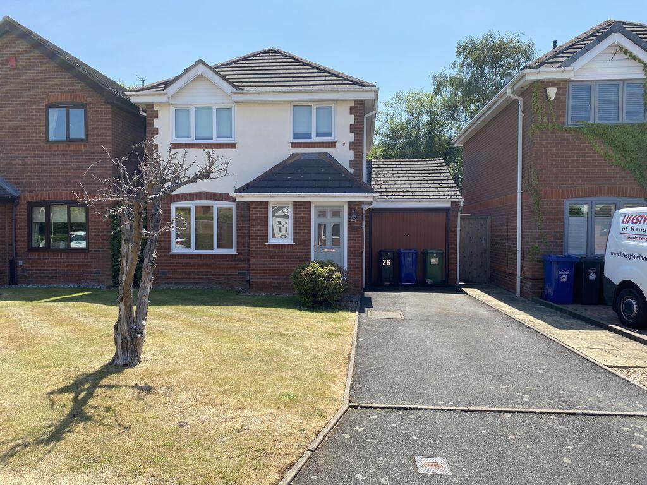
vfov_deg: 53.1
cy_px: 242
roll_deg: -0.3
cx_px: 324
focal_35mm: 26
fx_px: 486
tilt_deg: -2.1
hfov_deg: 67.3
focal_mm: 4.25
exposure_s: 1/1701
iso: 32
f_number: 1.8
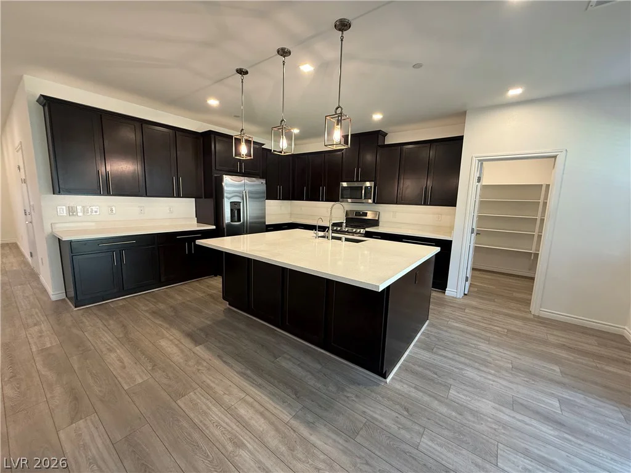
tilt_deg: -8.0
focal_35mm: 14
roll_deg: -2.5
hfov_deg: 102.1
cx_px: 316
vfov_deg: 85.7
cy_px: 236
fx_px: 255
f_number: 2.2
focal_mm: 2.22
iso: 200
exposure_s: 1/60
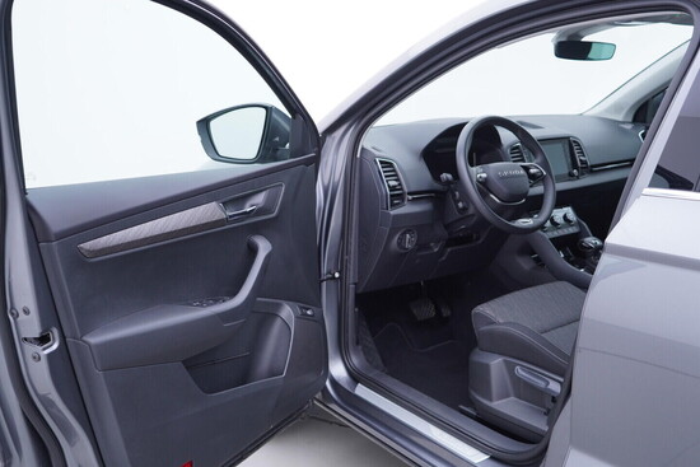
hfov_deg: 53.1
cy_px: 234
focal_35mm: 36
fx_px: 700
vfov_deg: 36.9
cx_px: 350
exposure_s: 1/40
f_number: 2.8
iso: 125
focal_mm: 24
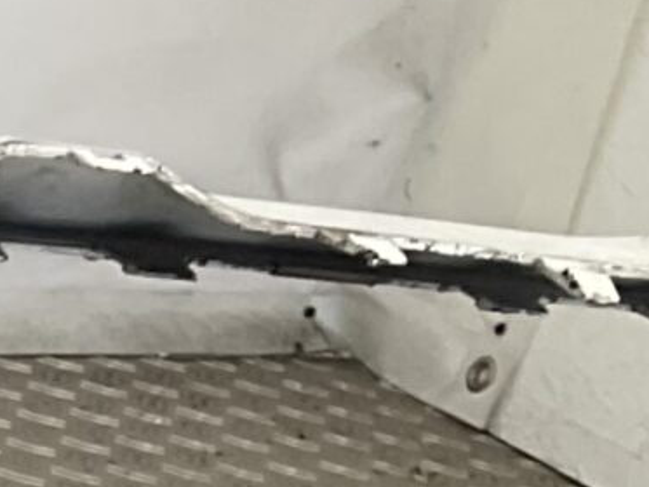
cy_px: 1338
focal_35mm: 199
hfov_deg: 8.2
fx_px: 3732
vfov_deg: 6.9
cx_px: -1409
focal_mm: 3
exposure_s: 1/164
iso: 16
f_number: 1.8
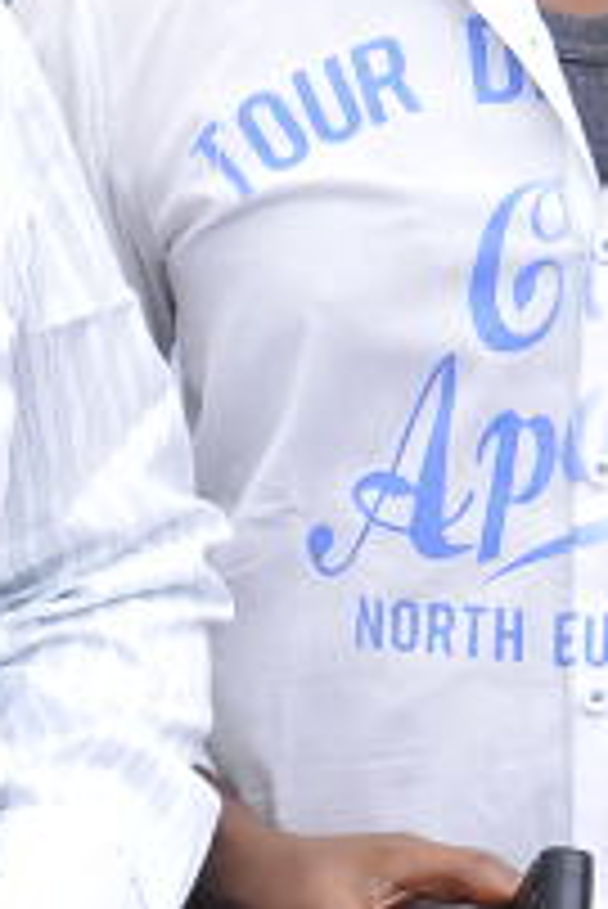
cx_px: -603
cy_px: 250
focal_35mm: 162
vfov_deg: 12.6
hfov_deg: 8.1
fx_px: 4097
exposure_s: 1/160
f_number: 5
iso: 250
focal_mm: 32
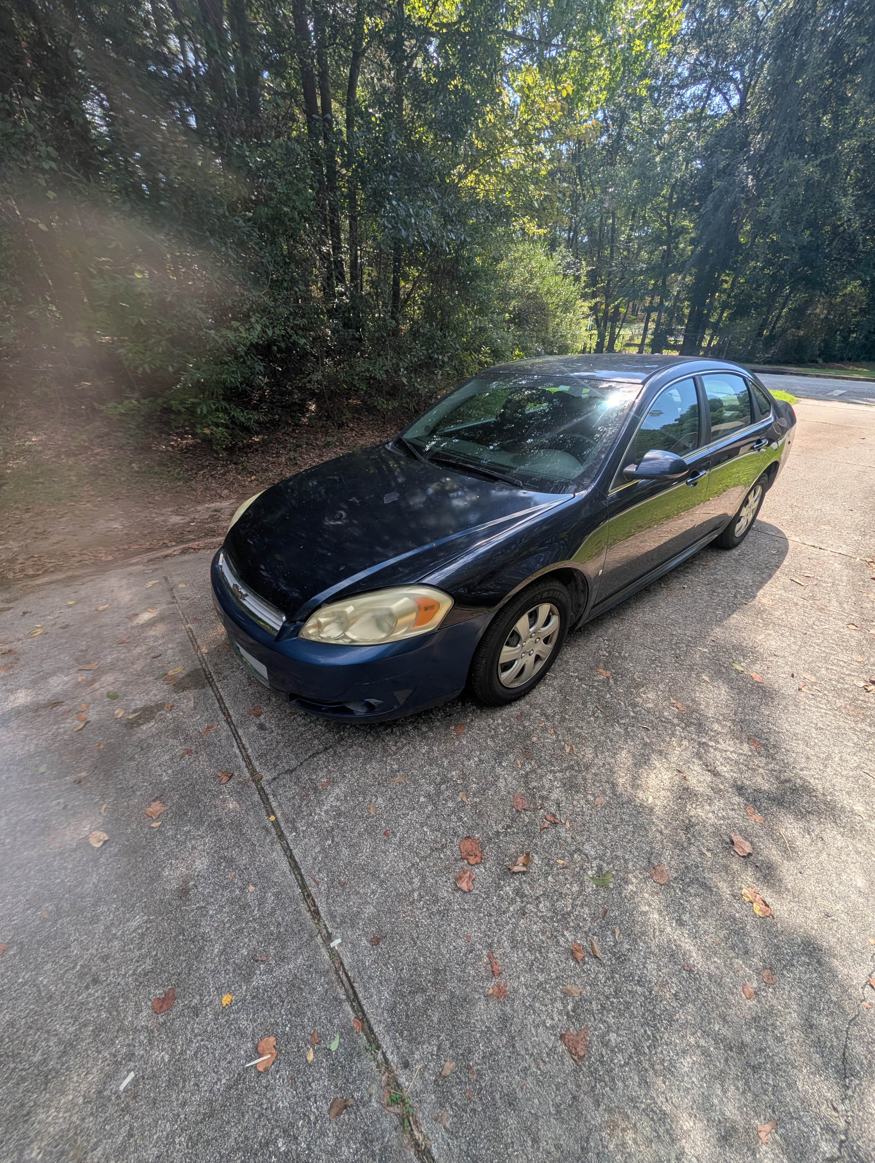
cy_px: 582
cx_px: 438
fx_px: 403
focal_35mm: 12
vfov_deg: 110.5
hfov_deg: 94.6
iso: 50
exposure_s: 1/1330
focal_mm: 2.02
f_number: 1.7
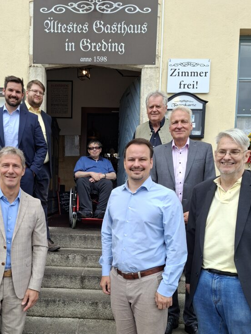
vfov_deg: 56.4
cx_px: 95
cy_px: 200
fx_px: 309
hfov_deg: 43.8
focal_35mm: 32
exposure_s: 1/666
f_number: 1.8
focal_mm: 5.54
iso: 40
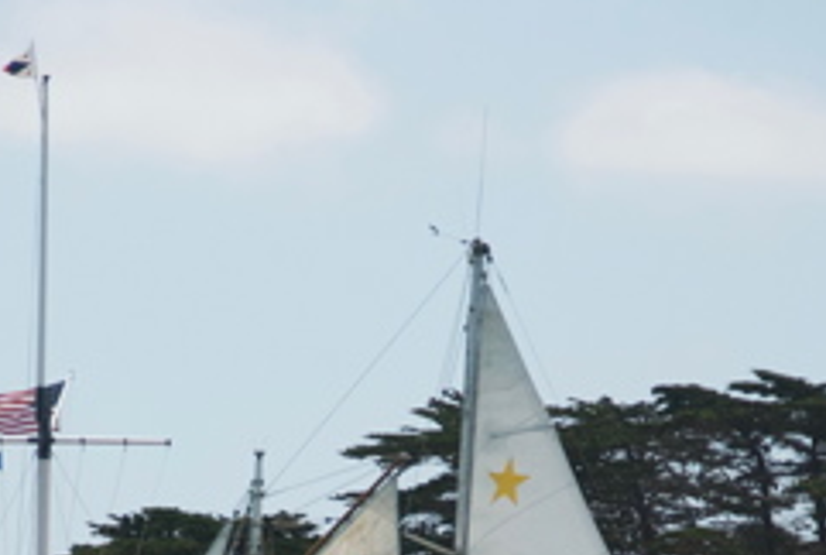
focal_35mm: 473
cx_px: 389
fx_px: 10880
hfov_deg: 4.3
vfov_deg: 2.9
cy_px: 665
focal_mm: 130
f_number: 5.6
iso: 800
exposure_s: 1/3200
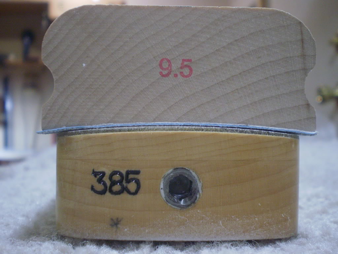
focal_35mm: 42
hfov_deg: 44.8
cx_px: 169
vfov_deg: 34.3
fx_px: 410
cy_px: 127
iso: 400
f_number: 3.5
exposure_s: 1/40
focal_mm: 7.4
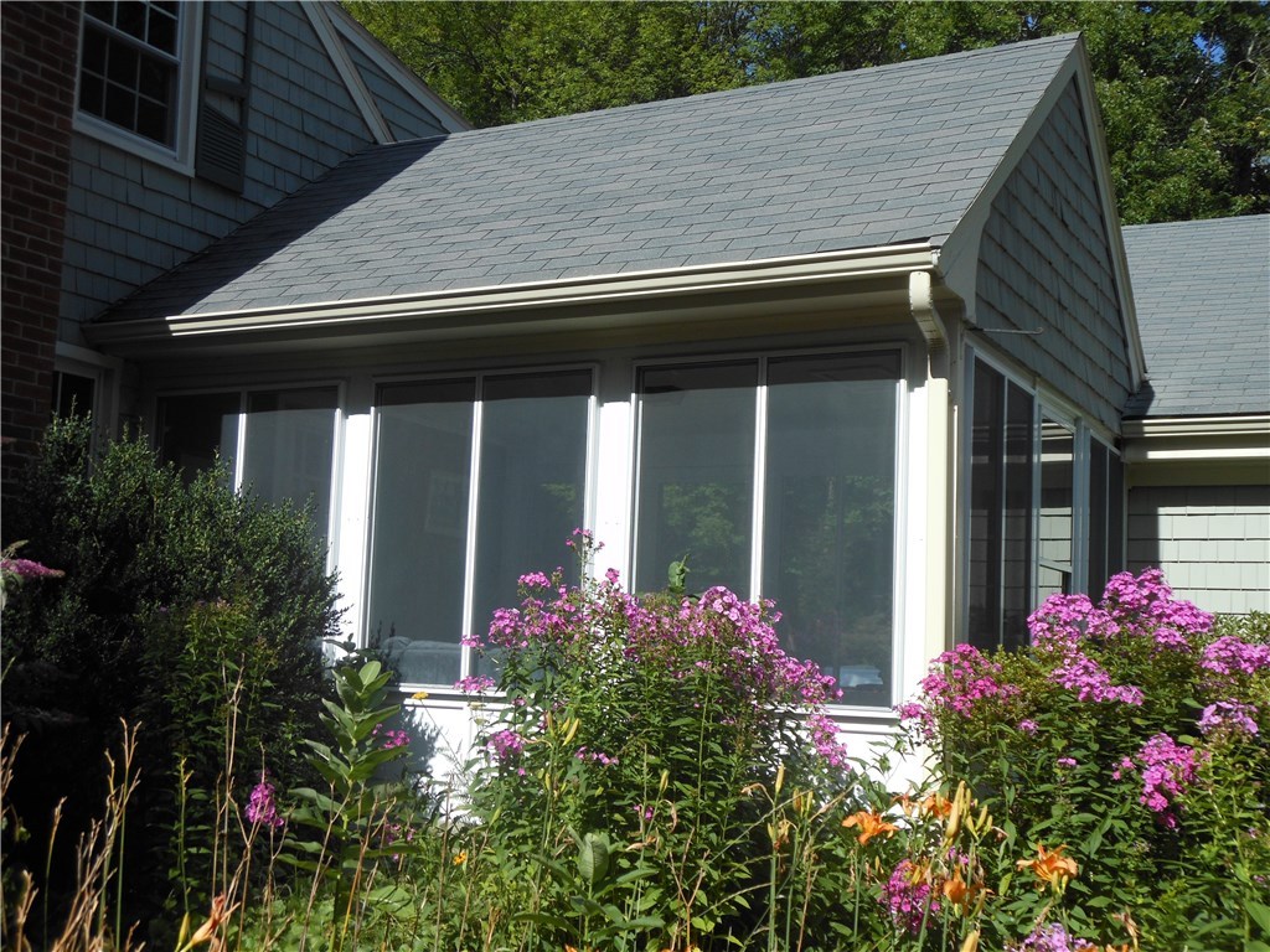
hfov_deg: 43.9
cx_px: 635
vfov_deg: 33.6
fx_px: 1578
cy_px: 476
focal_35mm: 43
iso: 80
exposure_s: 1/800
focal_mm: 7.7
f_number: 3.8
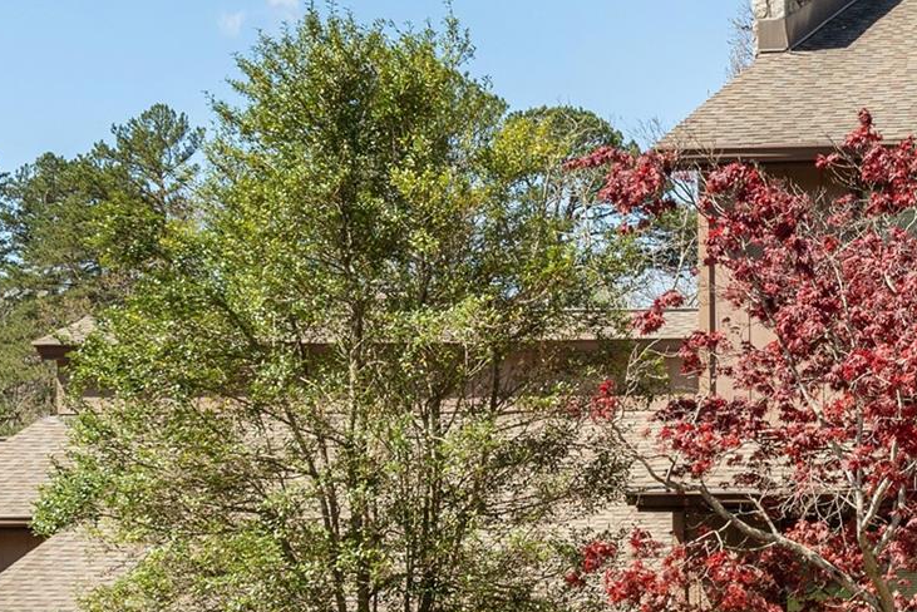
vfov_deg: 14.0
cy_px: 374
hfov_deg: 19.8
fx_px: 2497
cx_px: 1027
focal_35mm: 98
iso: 320
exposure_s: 1/500
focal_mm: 35
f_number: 9
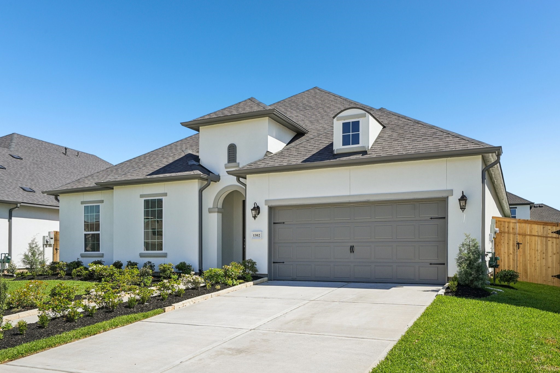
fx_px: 467
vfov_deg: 43.6
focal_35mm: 30
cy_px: 186
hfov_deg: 61.9
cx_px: 280
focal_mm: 30
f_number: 8
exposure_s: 1/1500
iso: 400
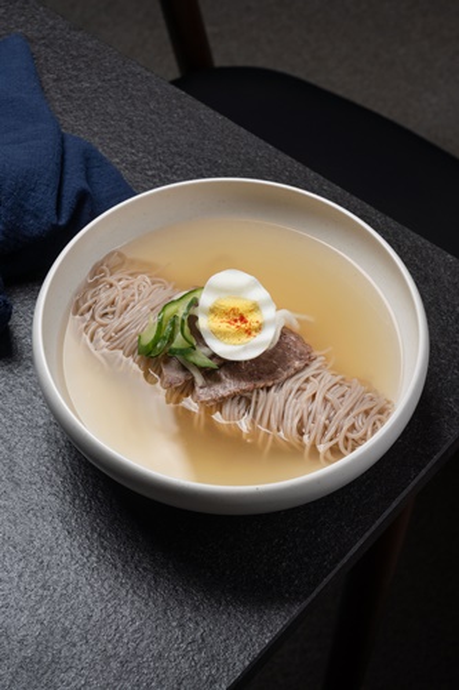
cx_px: 230
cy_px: 345
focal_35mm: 58
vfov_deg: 34.5
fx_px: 1110
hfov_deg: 23.4
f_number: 13
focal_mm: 58
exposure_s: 1/160
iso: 200
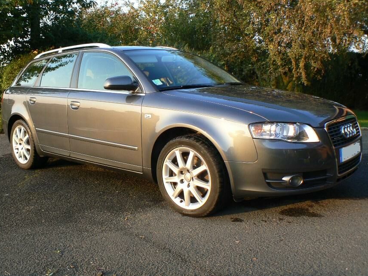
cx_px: 182
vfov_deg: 26.6
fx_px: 585
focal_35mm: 55
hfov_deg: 34.9
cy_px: 130
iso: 80
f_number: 4
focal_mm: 7.7
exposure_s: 1/100
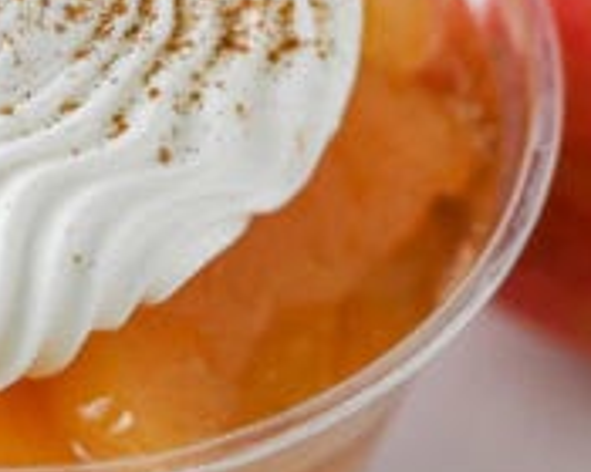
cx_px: 64
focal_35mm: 274
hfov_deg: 7.0
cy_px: 238
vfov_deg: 5.6
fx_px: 4793
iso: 125
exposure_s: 1/100
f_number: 4
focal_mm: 50
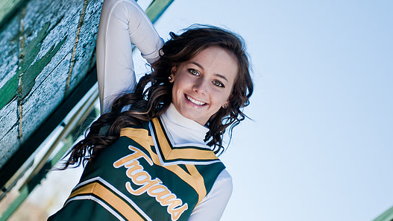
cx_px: 189
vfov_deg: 10.0
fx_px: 1260
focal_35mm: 121
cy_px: 118
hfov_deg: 17.7
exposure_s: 1/800
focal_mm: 70
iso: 200
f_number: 2.8
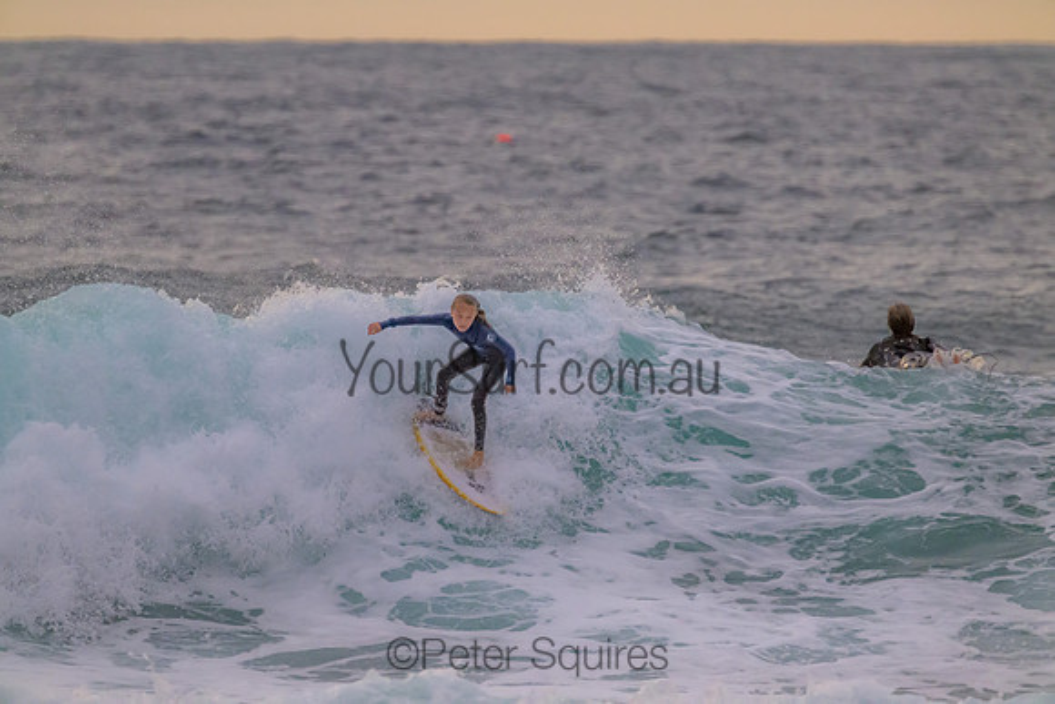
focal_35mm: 800
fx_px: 23449
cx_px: 528
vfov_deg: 1.7
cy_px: 352
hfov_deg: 2.6
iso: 5000
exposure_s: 1/2000
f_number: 11
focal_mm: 800
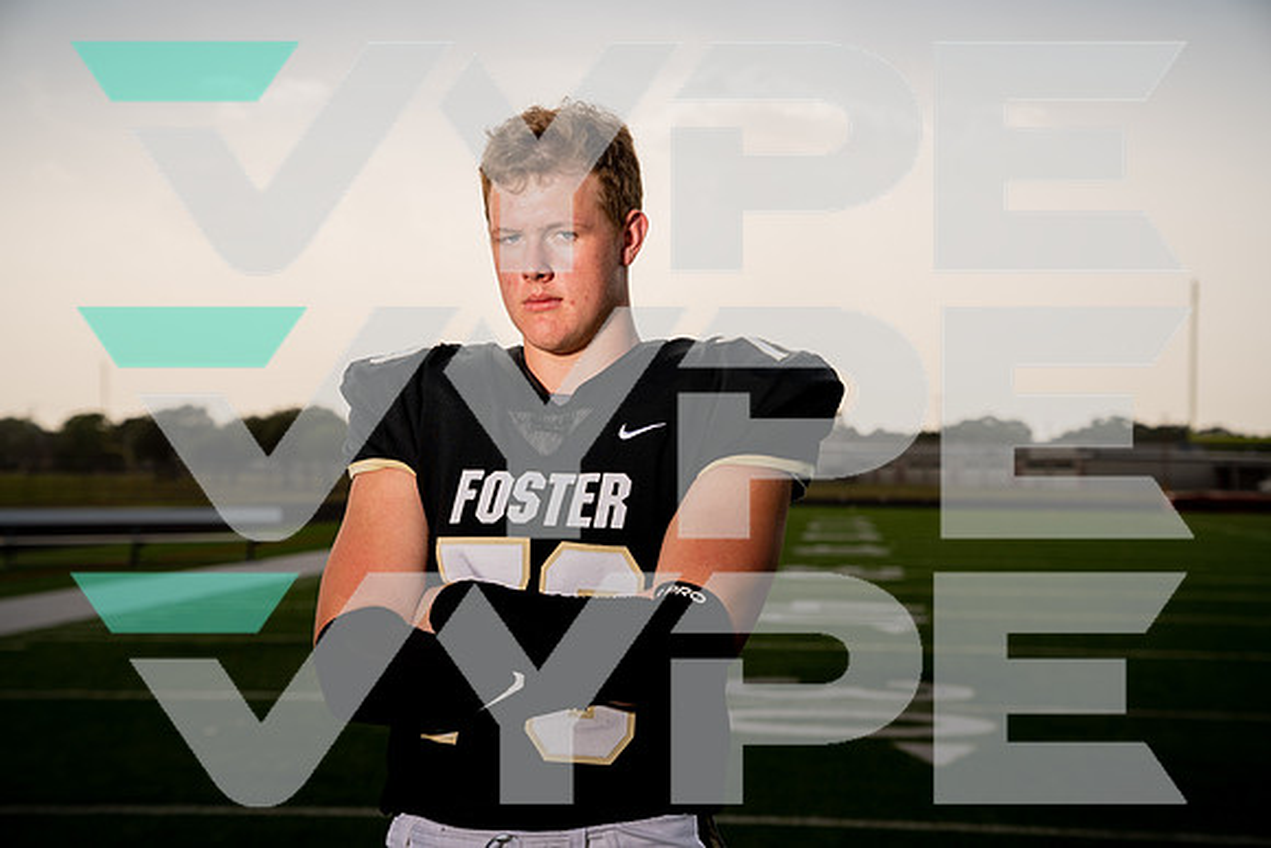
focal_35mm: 61
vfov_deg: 22.3
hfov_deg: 32.9
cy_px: 424
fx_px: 2154
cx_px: 636
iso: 100
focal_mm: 61
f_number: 4.5
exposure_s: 1/1250
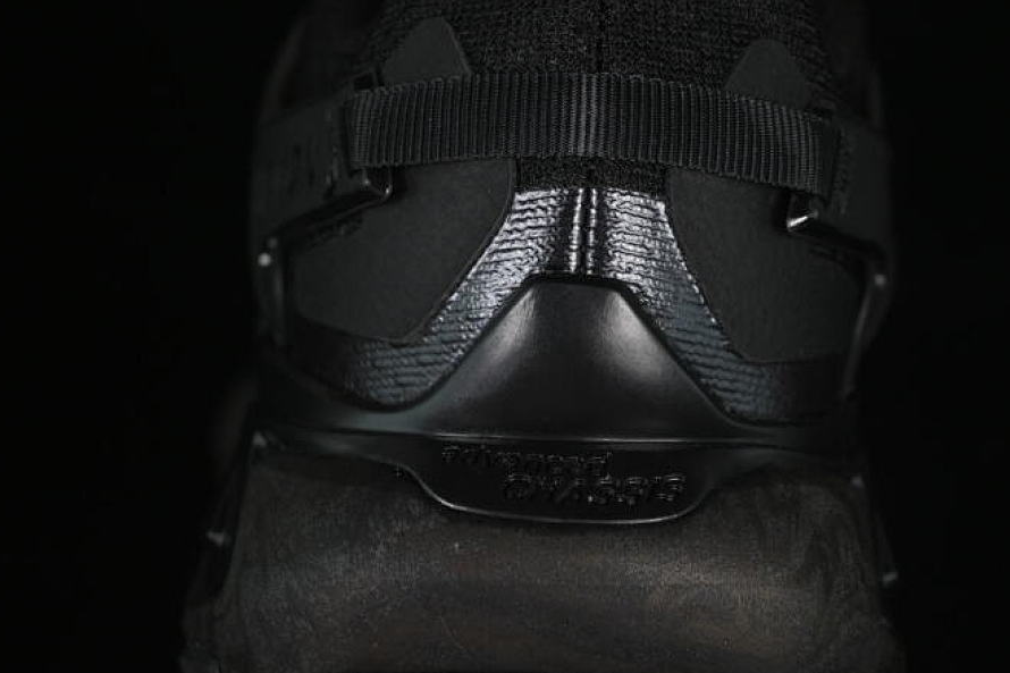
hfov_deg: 22.4
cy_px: 272
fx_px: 2552
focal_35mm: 91
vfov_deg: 15.0
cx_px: 564
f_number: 6.3
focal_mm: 50
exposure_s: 1/50
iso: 160
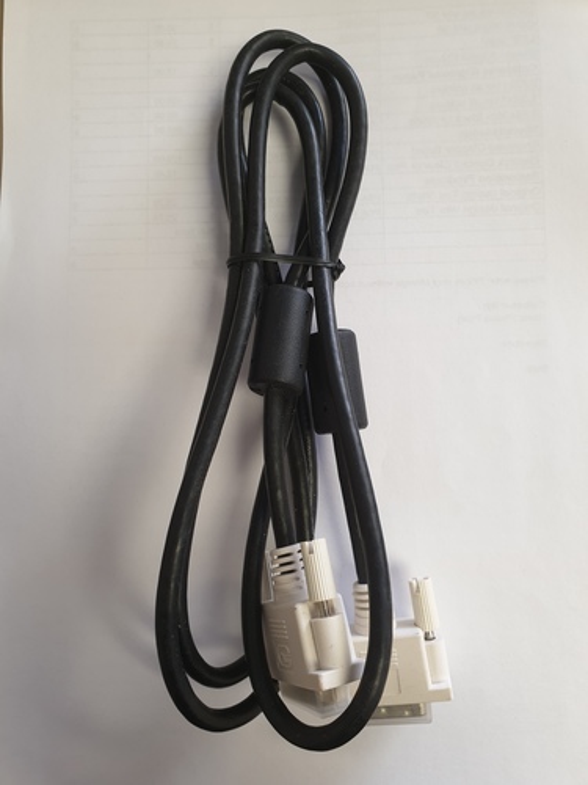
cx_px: 294
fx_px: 589
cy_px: 392
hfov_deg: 53.1
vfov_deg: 67.3
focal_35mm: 26
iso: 80
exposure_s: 1/50
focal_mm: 4.3
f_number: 2.4
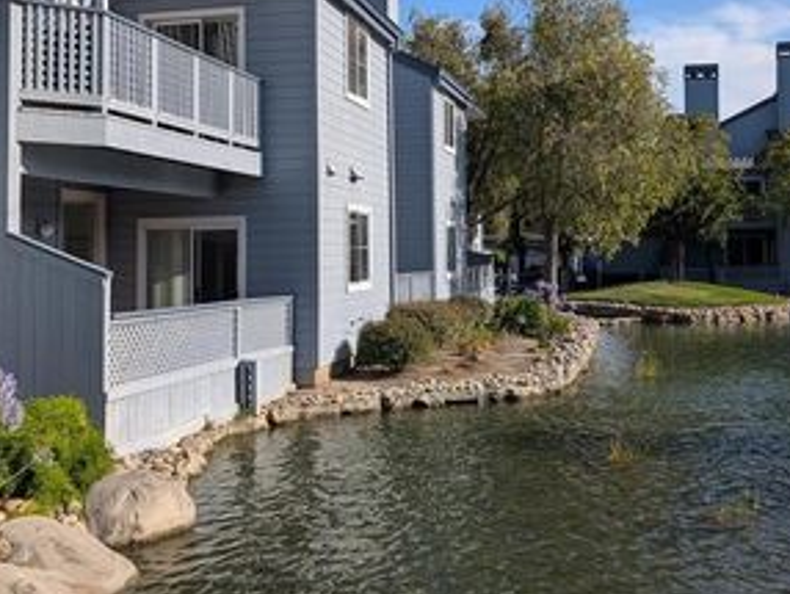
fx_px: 959
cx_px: 417
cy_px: 207
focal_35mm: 42
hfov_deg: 44.7
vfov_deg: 34.1
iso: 19
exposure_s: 1/1025
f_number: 1.68
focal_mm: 6.9
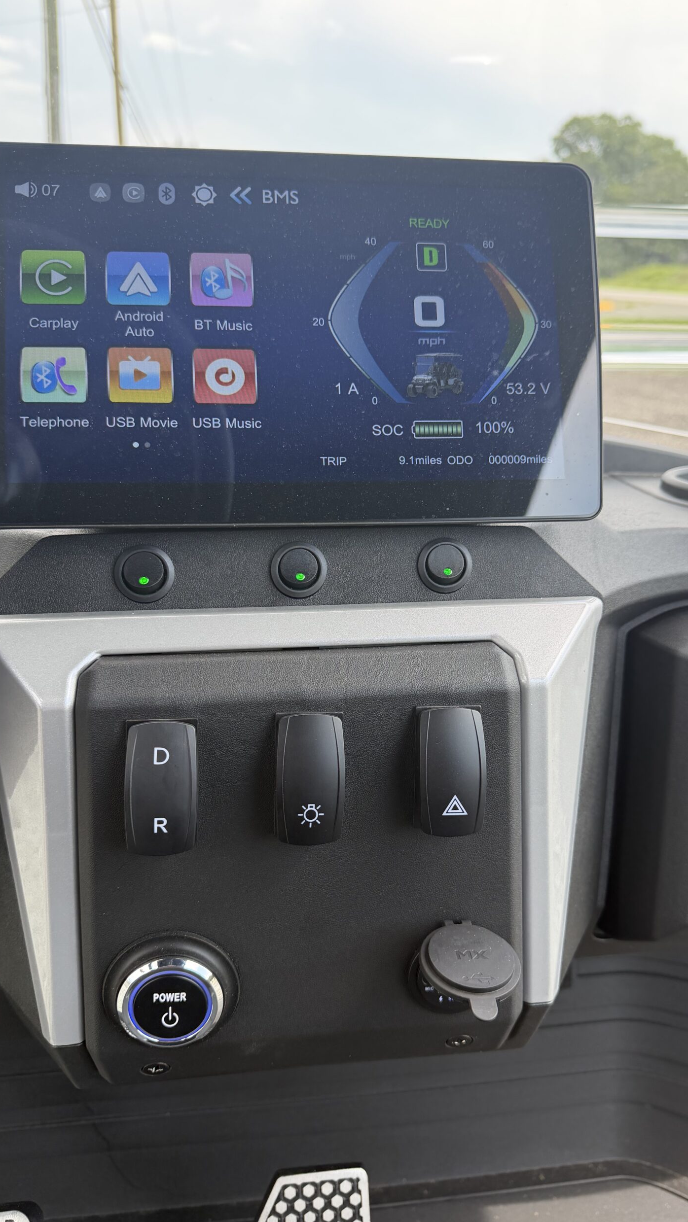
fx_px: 875
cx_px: 364
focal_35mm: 27
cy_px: 614
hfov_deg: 42.9
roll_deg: -2.8
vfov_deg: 69.9
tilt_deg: -21.1
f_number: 1.78
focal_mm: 6.76
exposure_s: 1/840
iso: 100
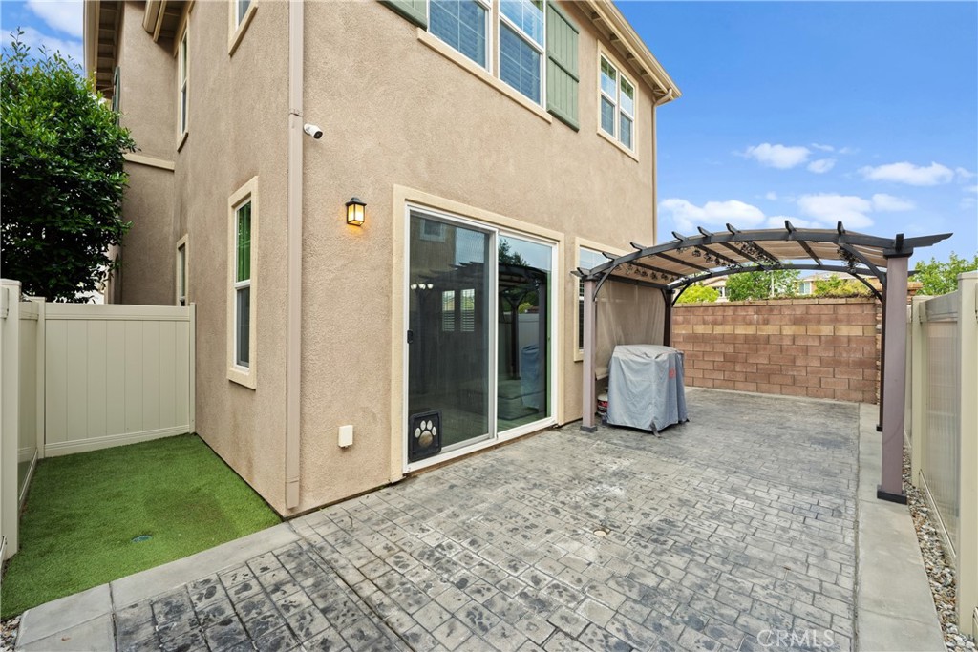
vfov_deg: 81.2
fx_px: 380
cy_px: 326
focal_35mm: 14
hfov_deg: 104.2
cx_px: 489
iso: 100
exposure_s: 1/30
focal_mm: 14
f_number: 8
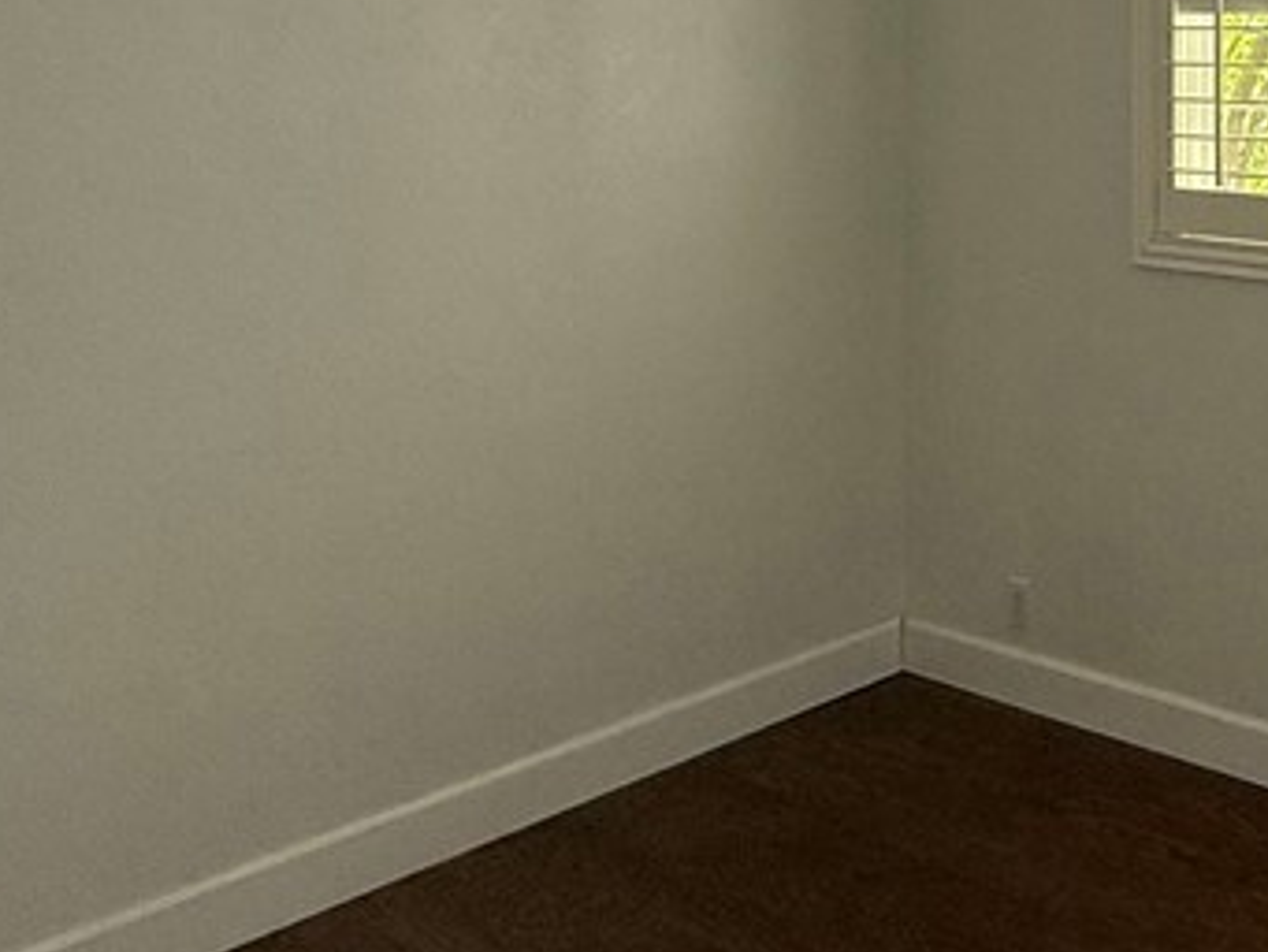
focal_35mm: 42
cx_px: 1554
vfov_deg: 32.3
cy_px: 60
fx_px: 1539
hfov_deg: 34.7
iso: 160
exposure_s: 1/99
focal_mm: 2.22
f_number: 2.2
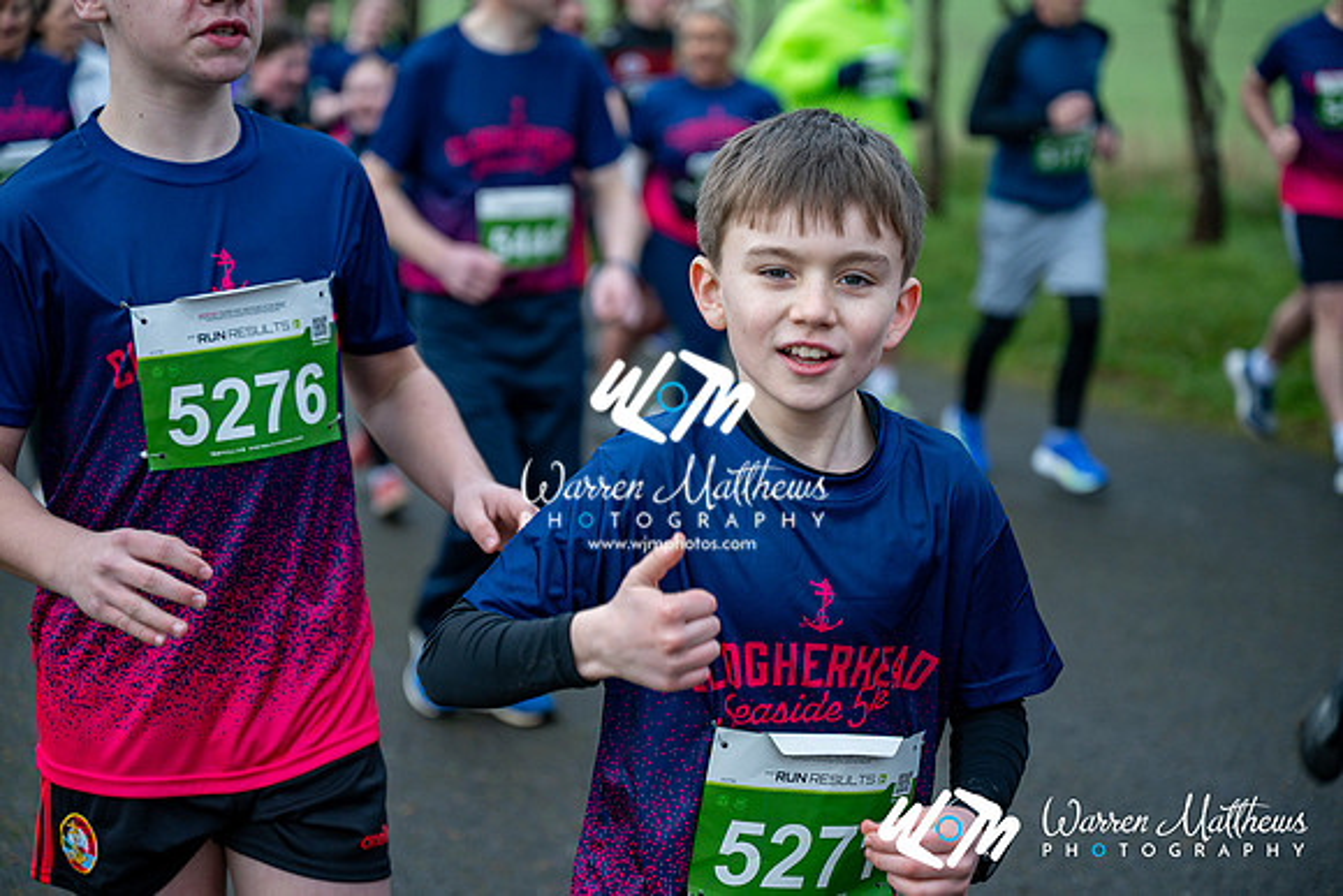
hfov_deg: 28.8
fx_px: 2612
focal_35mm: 70
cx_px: 672
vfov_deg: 19.5
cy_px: 448
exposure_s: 1/1250
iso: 500
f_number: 2.8
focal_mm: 70
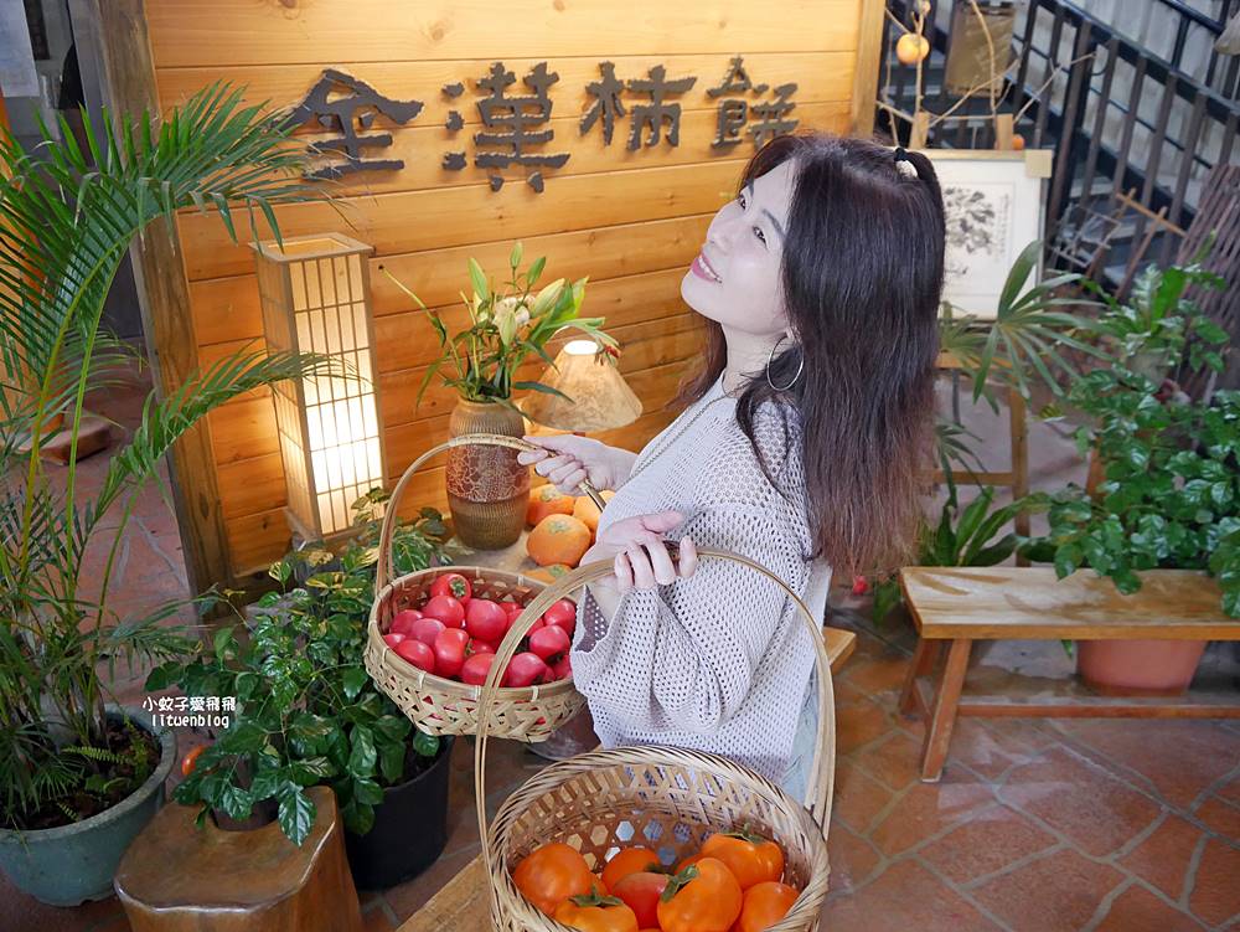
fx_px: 1003
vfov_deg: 49.8
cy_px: 466
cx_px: 620
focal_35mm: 28
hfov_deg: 63.4
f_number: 3.5
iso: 1000
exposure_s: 1/60
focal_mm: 14
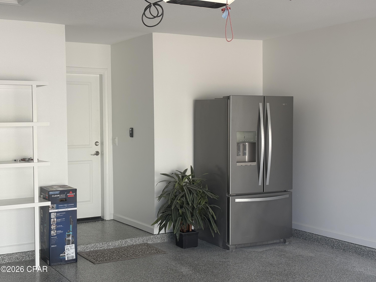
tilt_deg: -1.8
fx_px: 565
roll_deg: +1.1
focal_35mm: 52
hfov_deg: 36.8
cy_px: 141
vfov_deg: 28.0
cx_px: 188
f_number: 1.6
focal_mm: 5.96
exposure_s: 1/527
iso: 32
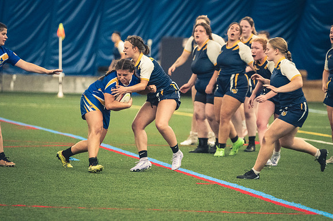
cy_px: 110
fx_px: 2773
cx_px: 166
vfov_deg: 4.6
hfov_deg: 6.9
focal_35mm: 300
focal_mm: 200
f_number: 2.8
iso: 12800
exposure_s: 1/500
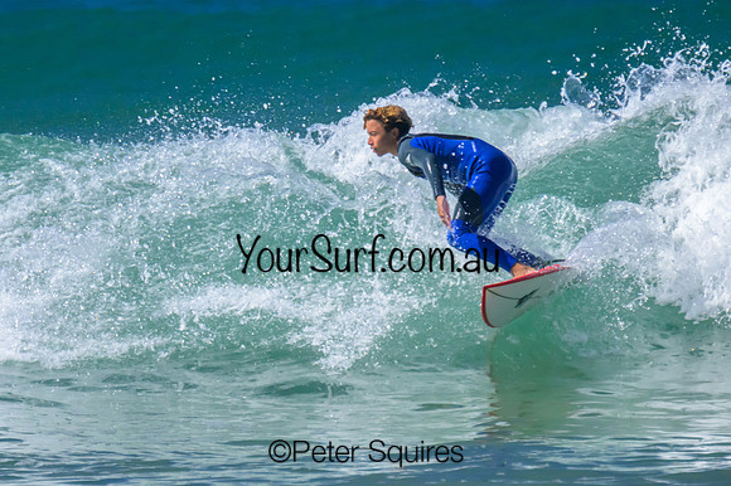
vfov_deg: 1.3
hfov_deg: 1.9
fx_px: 21656
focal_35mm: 1067
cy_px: 186
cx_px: 324
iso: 3200
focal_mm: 800
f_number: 11
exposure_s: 1/2000
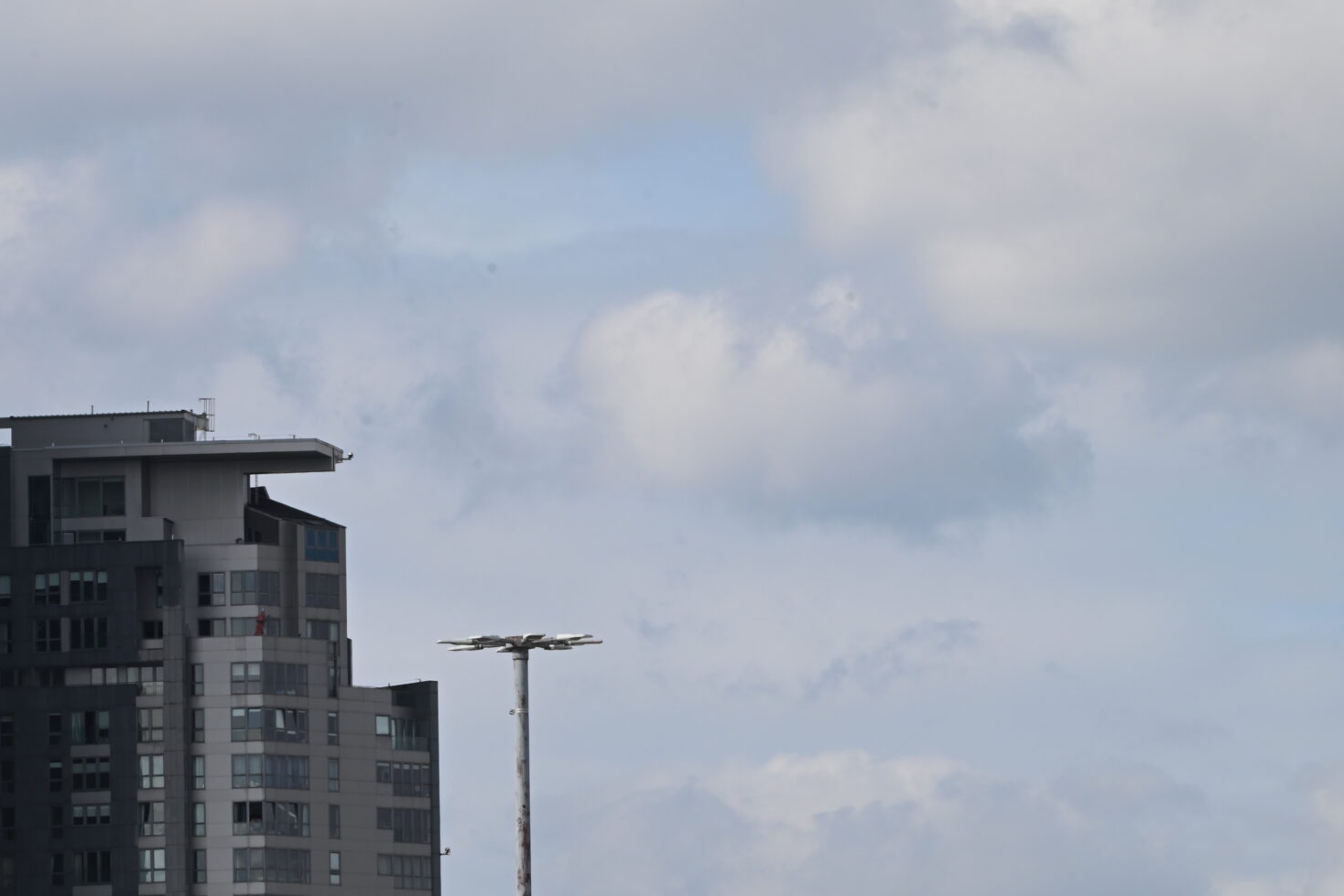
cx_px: 299
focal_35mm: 314
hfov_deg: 6.6
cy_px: 613
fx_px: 11723
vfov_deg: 4.4
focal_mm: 180
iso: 280
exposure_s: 1/200
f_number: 18
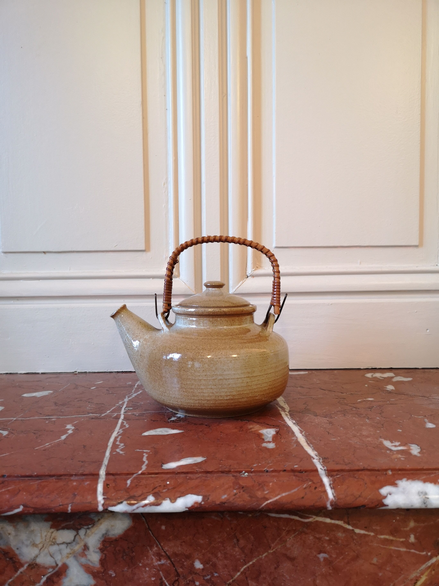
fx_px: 457
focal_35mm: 27
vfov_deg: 65.3
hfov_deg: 51.4
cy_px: 293
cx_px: 220
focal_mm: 3.95
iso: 400
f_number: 1.8
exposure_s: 1/25
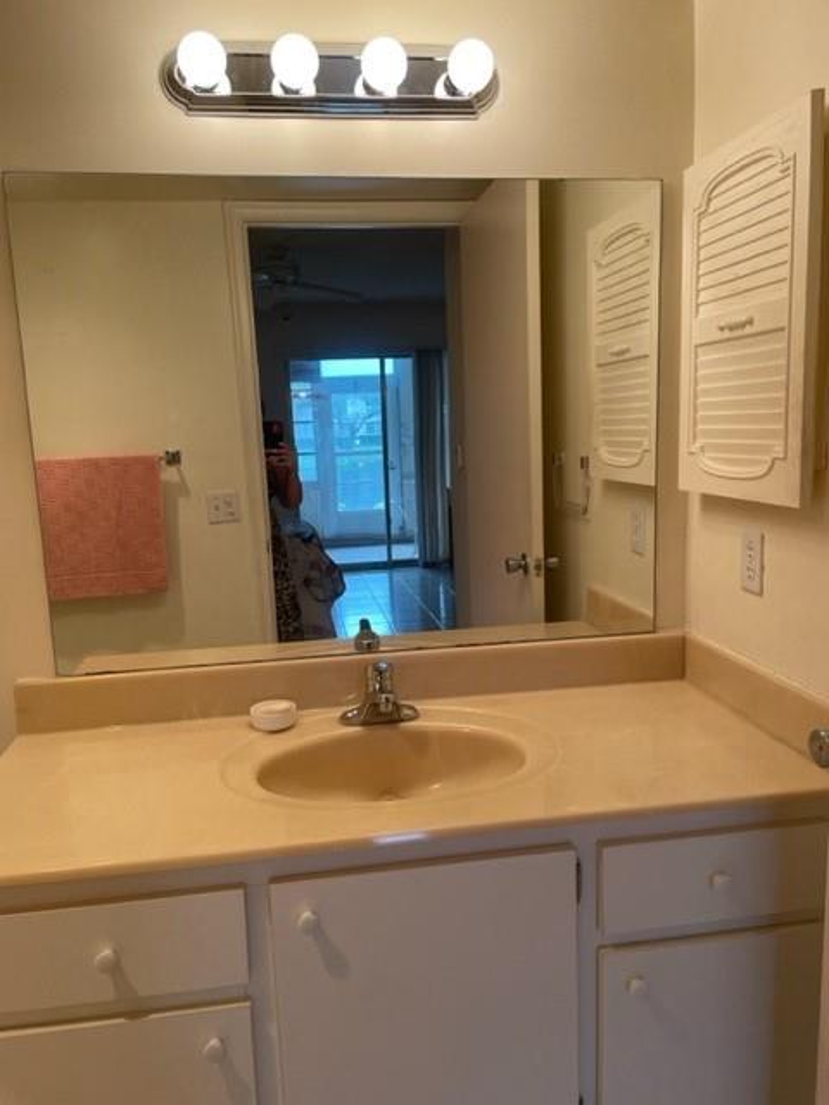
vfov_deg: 67.3
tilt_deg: -8.2
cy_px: 552
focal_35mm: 26
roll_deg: +3.2
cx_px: 414
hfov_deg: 53.1
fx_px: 830
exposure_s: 1/120
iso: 50
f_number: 1.6
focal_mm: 4.2
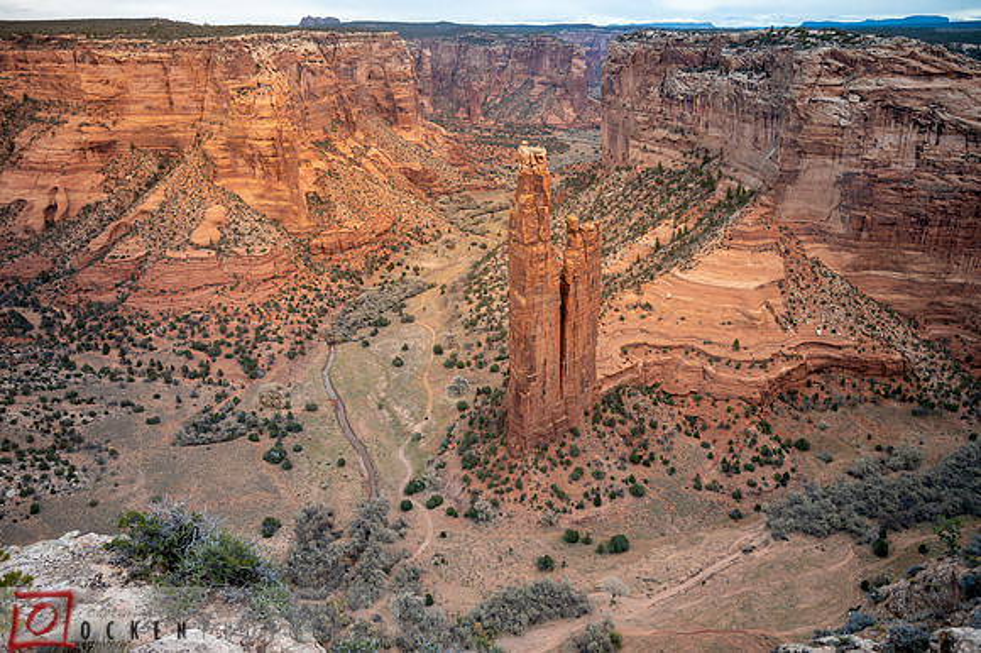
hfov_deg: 67.4
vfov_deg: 47.9
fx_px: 735
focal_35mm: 27
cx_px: 490
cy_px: 326
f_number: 4
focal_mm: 27
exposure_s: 1/1250
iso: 400
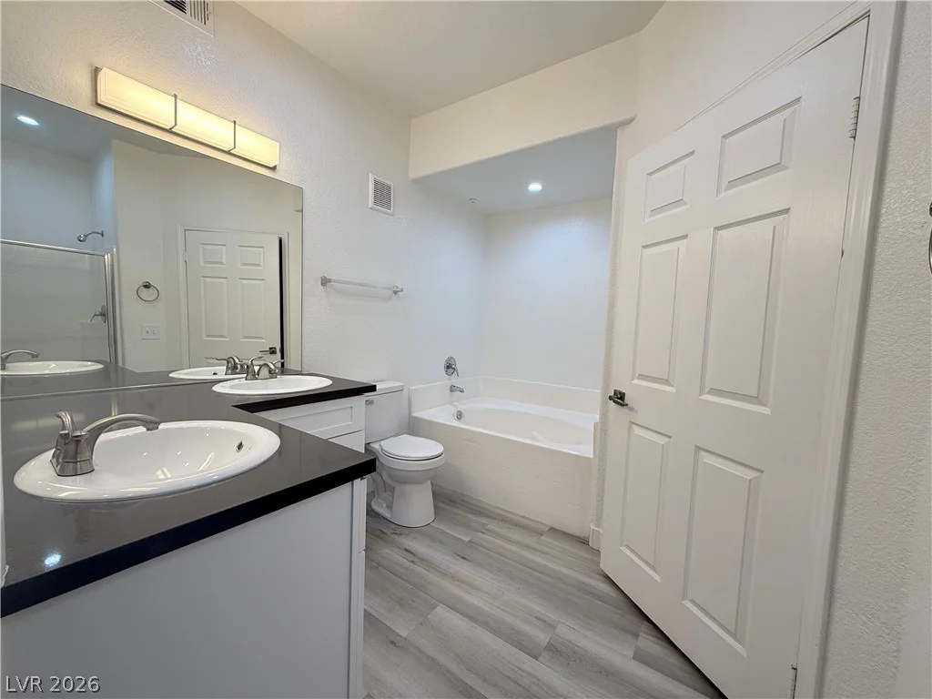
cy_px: 350
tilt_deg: -3.6
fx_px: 377
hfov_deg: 102.1
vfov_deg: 85.7
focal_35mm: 14
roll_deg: -1.8
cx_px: 466
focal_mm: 2.22
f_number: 2.2
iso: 64
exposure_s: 1/120
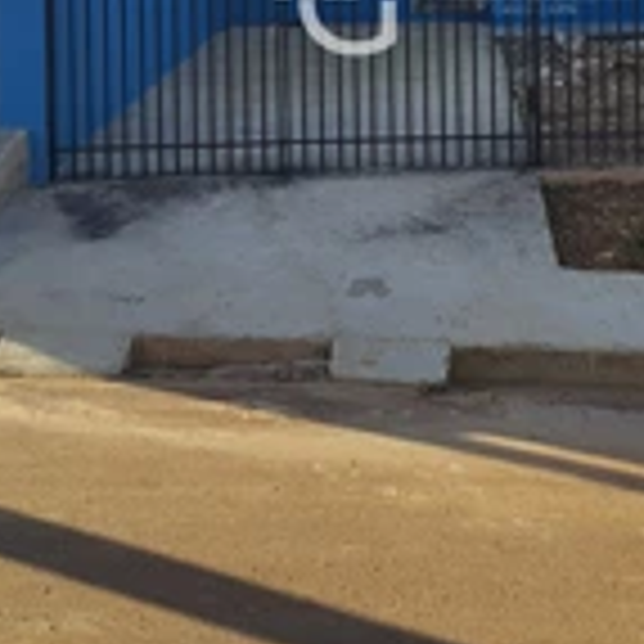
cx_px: 468
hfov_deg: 24.1
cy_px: -41
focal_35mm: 71
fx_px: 1494
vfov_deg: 23.1
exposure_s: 1/1168
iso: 50
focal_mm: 5.23
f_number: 1.8
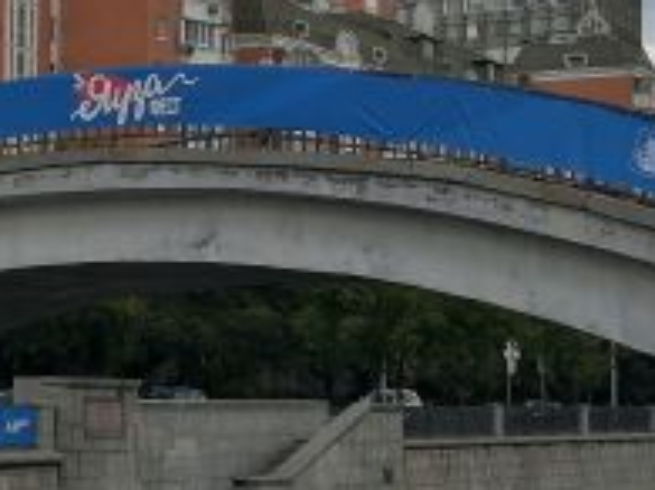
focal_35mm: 111
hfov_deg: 17.3
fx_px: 2099
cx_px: -13
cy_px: 222
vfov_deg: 13.3
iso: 50
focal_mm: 3.62
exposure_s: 1/1553
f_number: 1.8
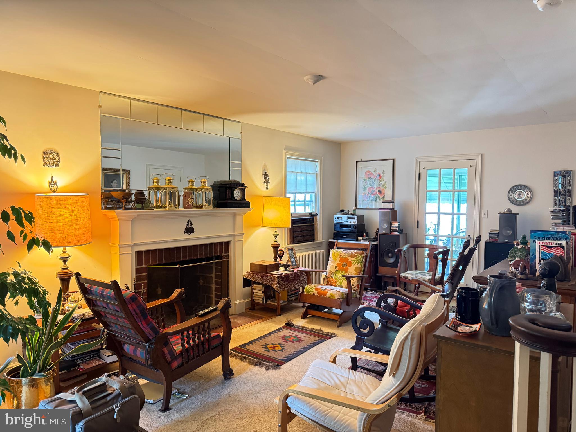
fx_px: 399
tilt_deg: -3.4
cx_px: 288
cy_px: 216
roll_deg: -0.4
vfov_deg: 56.8
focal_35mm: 24
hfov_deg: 71.6
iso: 800
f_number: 1.78
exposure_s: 1/40
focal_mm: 6.76
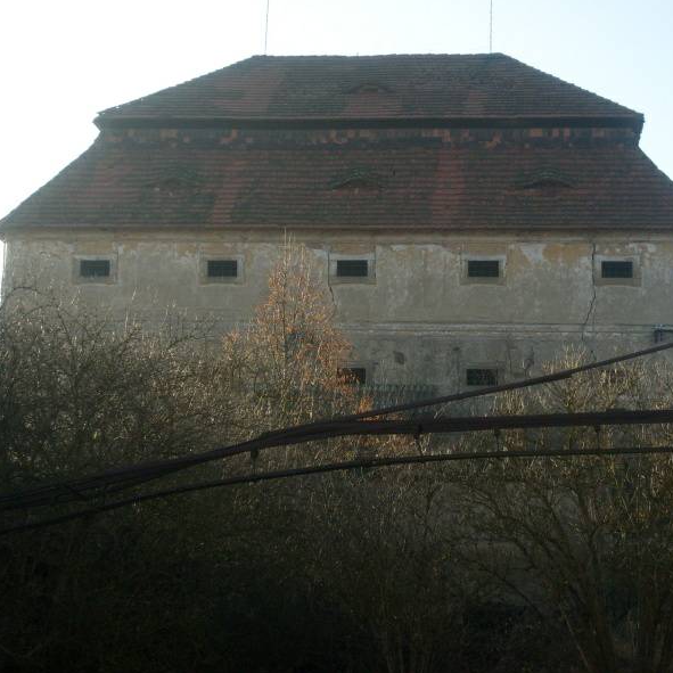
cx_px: 360
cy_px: 337
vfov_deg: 23.7
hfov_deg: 23.7
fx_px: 1606
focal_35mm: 73
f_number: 3.6
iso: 80
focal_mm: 10.3
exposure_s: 1/500
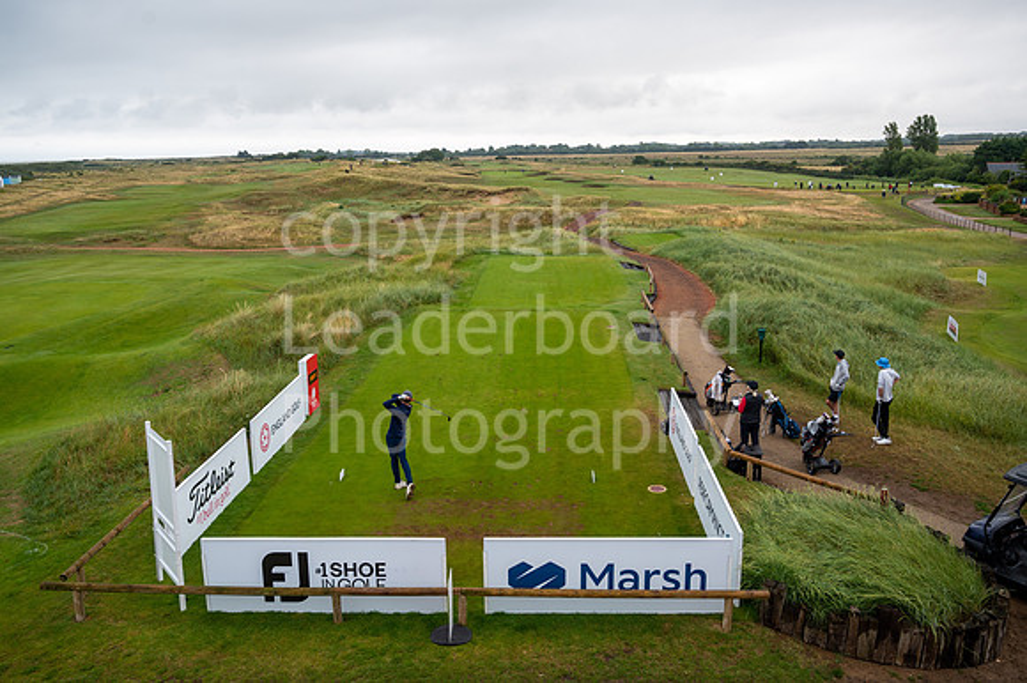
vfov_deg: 44.9
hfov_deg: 63.7
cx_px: 514
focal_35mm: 29
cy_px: 342
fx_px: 827
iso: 320
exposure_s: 1/320
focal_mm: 29
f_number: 5
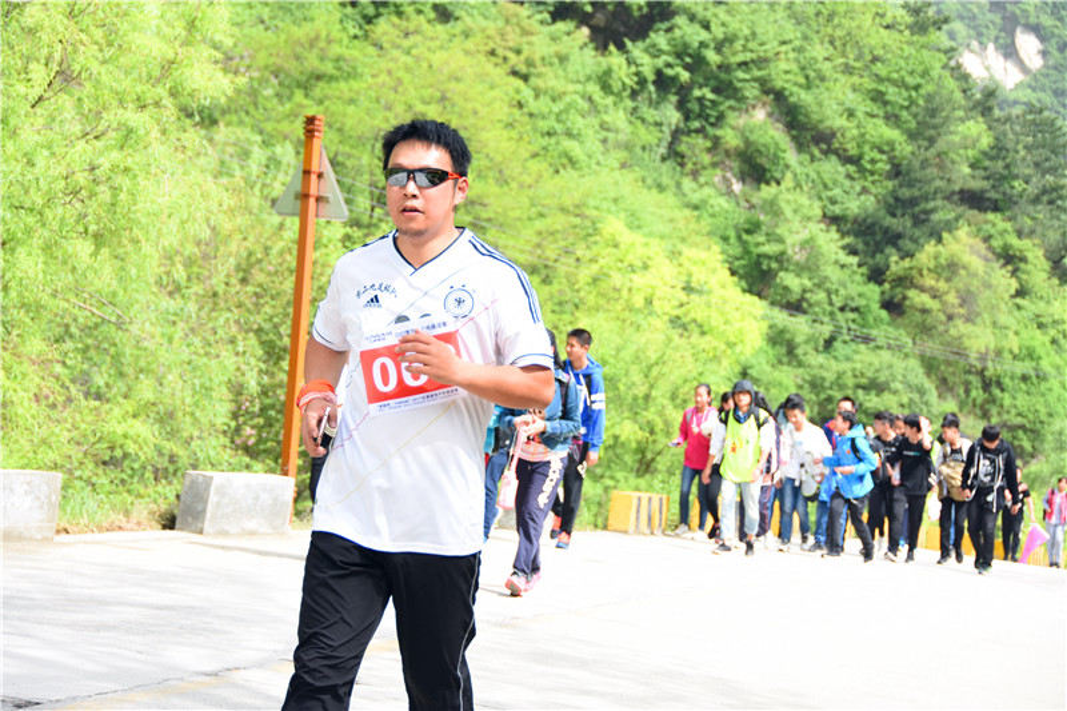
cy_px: 356
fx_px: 2889
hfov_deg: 20.9
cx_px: 534
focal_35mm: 98
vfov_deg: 14.0
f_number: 5
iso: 640
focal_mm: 65
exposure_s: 1/1000
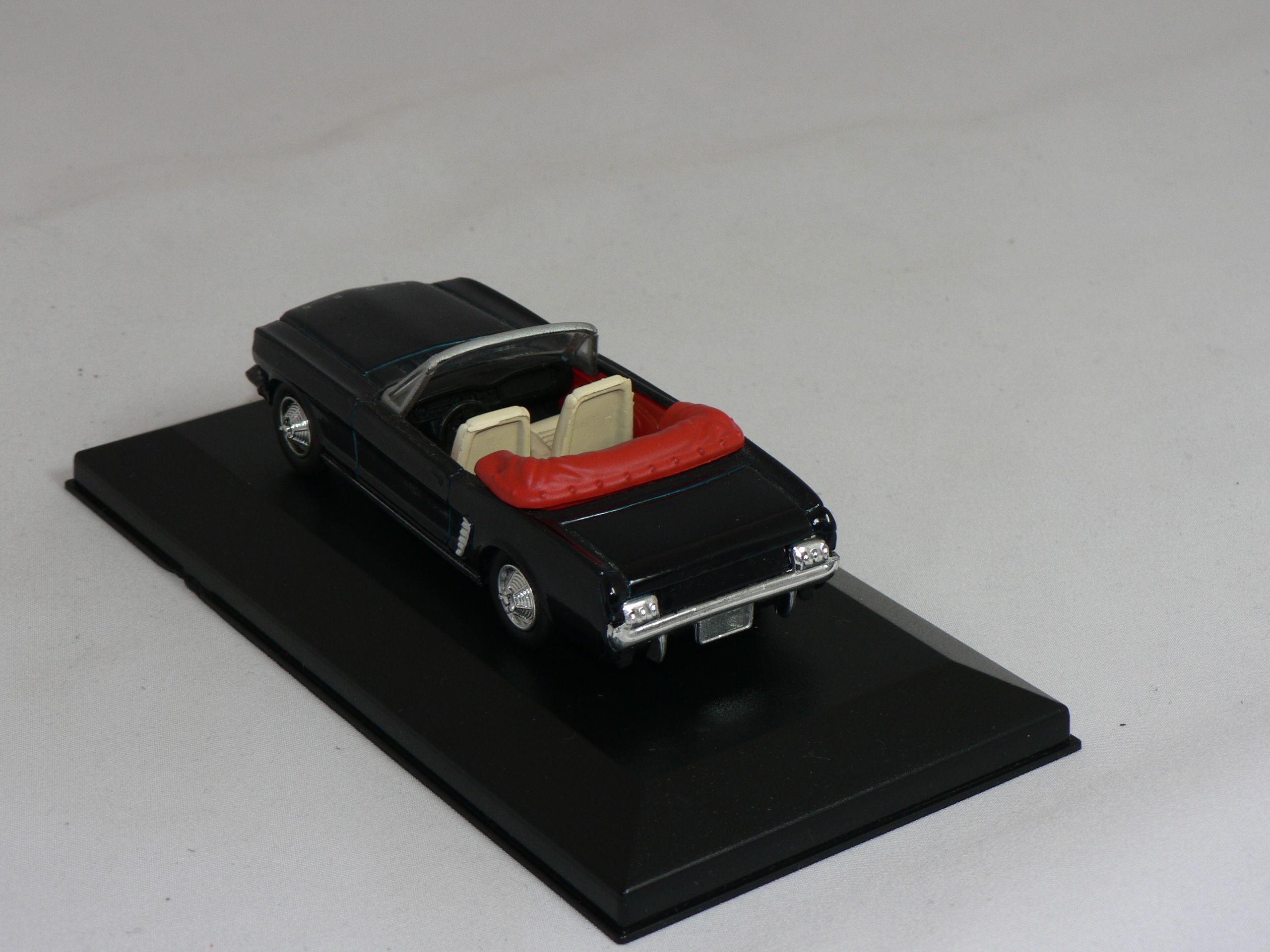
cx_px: 635
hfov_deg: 24.4
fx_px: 2935
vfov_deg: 18.4
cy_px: 476
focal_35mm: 80
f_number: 4
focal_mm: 13.4
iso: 80
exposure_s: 1/60
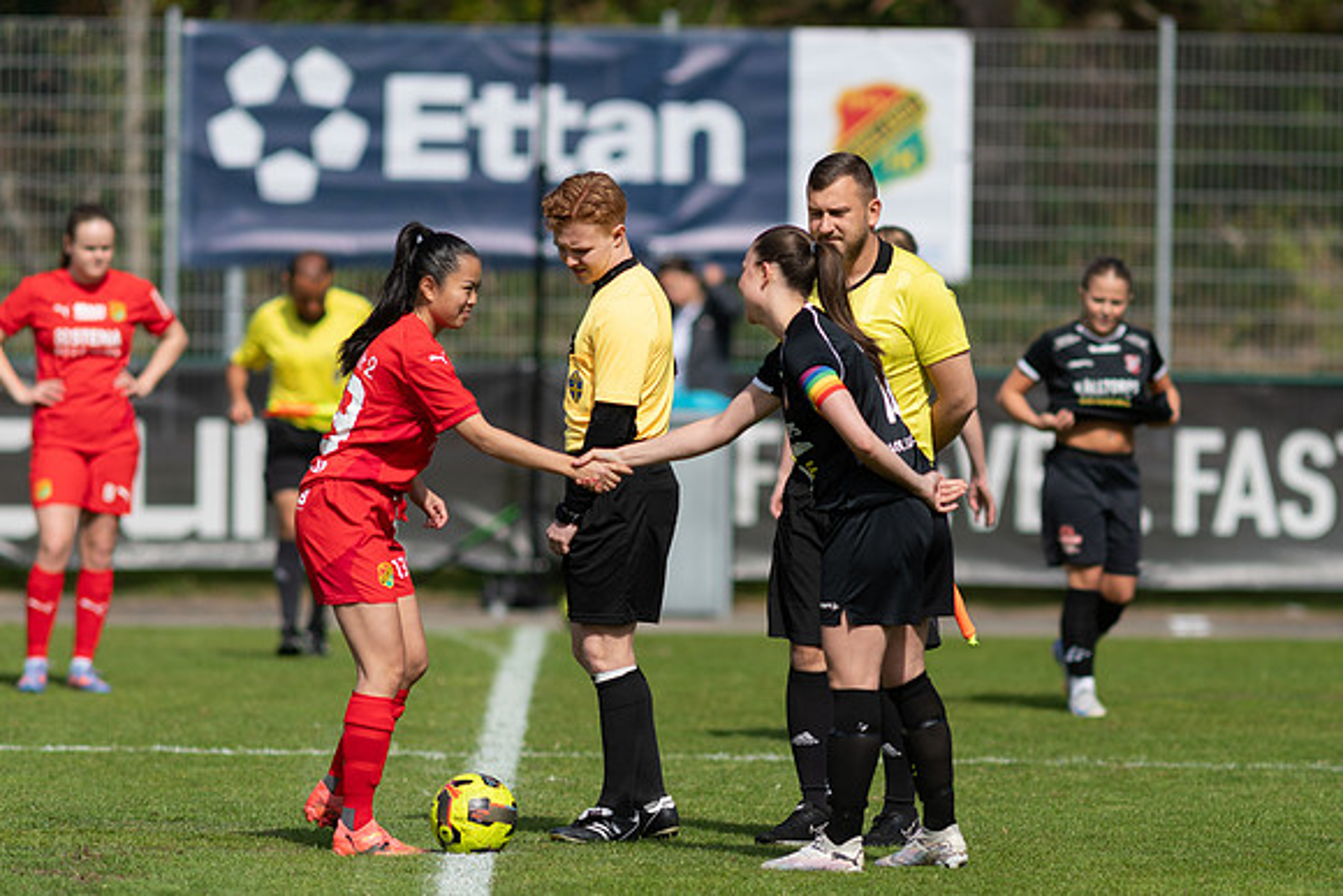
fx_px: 17167
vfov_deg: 3.0
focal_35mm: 460
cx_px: 672
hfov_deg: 4.5
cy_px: 448
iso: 100
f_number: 3.2
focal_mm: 300
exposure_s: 1/2000
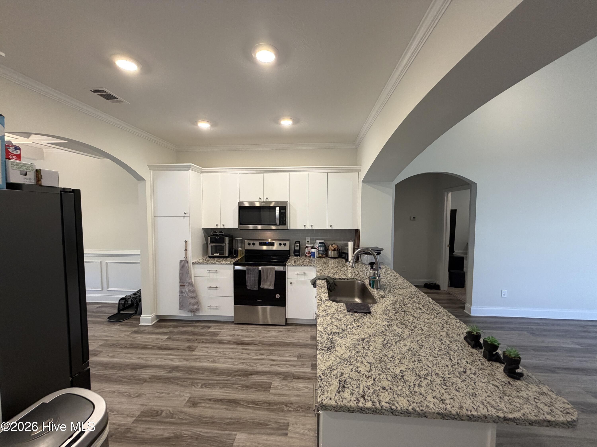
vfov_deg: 85.7
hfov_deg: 102.1
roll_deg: +0.0
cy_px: 224
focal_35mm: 14
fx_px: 241
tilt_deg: -3.6
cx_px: 298
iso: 320
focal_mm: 2.22
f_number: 2.2
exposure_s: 1/120
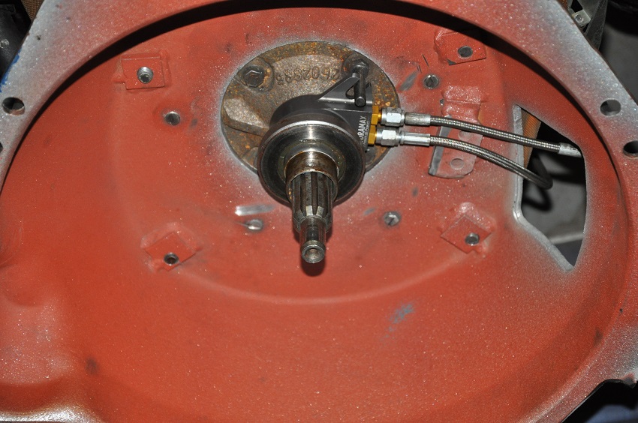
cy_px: 212
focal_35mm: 158
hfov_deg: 13.1
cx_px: 319
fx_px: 2787
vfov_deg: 8.7
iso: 800
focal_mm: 105
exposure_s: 1/60
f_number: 5.6
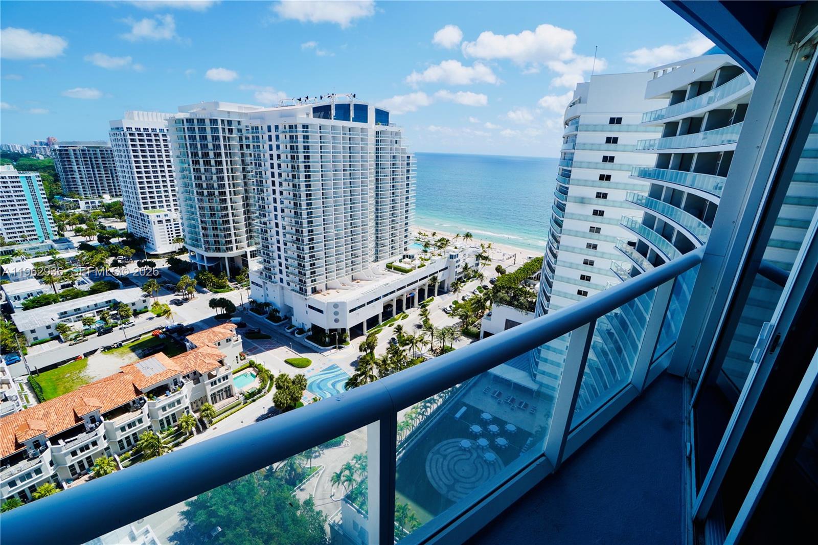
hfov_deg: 100.4
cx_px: 409
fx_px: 341
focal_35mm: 15
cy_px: 272
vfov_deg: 77.3
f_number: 10
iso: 100
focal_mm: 10
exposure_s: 1/200
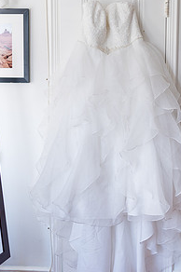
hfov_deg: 25.0
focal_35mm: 54
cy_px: 102
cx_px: 83
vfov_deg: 36.7
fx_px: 408
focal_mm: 35
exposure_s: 1/320
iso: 100
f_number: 1.4
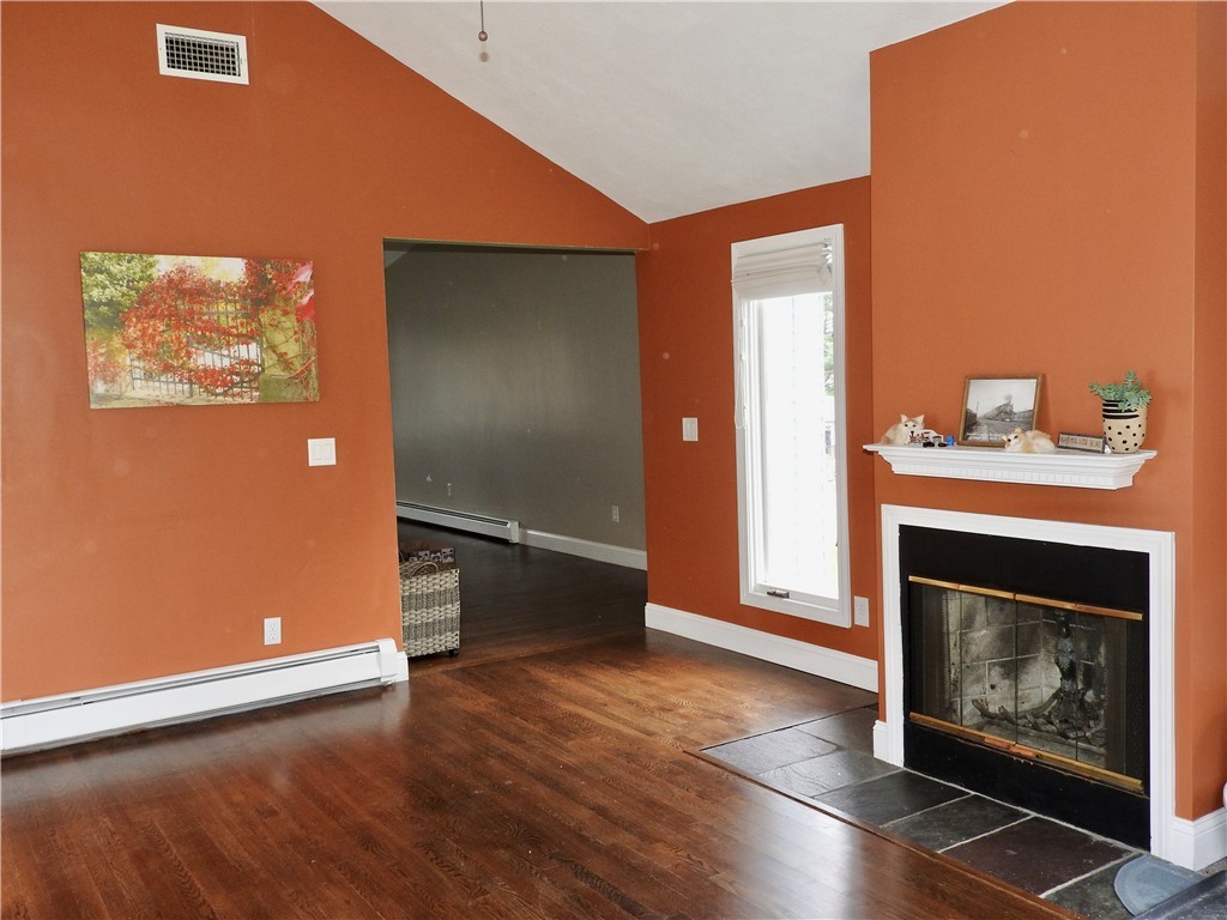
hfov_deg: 60.0
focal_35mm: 30
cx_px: 614
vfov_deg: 46.8
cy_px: 460
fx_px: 1063
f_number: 3.5
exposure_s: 1/40
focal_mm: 5.4
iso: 140
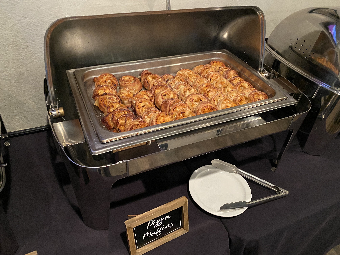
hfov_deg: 67.3
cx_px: 170
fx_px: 255
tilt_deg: -38.2
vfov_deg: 53.1
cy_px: 128
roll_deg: -5.8
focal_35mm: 26
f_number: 1.8
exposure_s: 1/30
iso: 800
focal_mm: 4.25
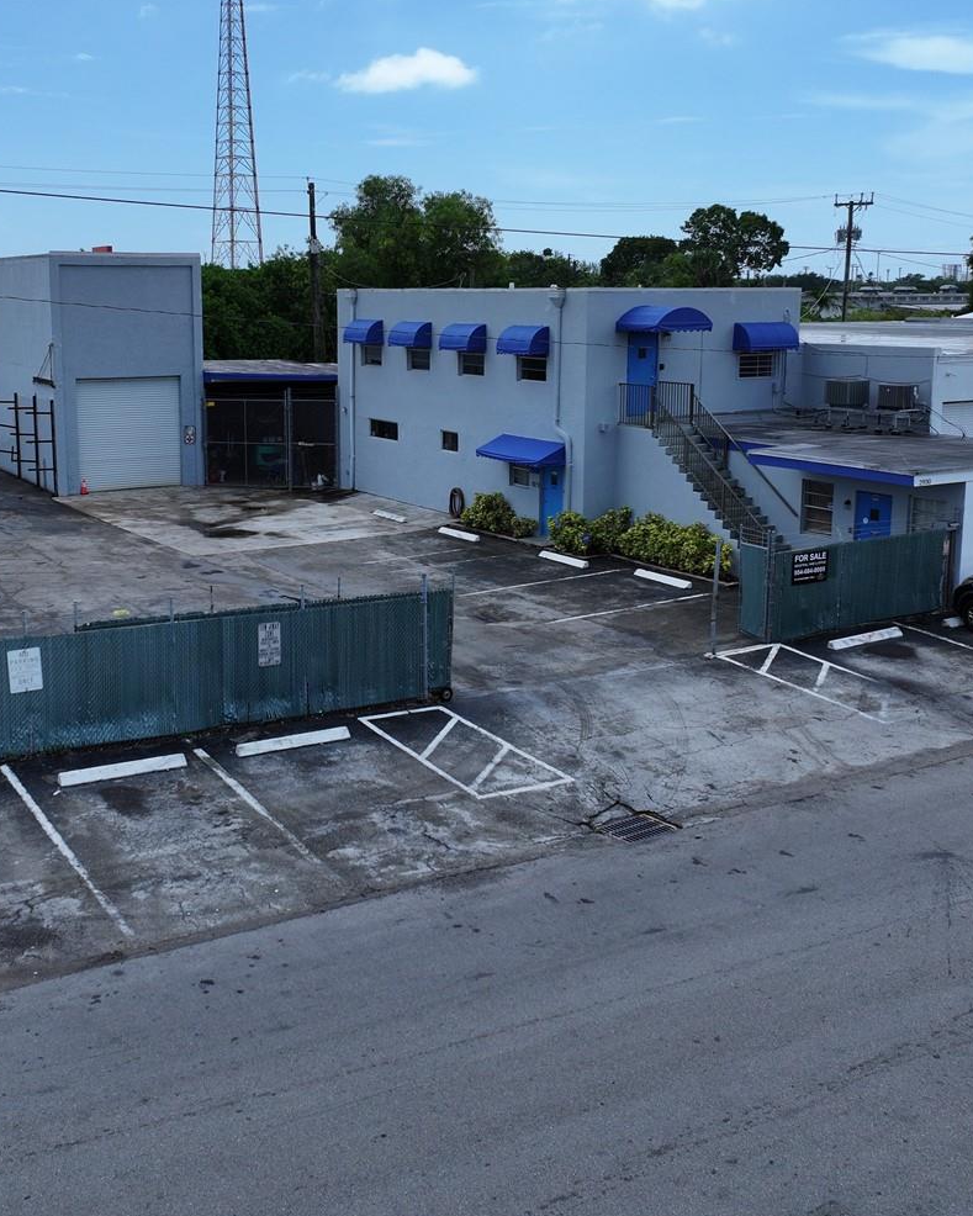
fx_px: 1368
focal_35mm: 38
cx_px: 377
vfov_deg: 47.8
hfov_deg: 39.0
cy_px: 533
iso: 100
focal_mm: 12.29
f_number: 2.8
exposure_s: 1/2000
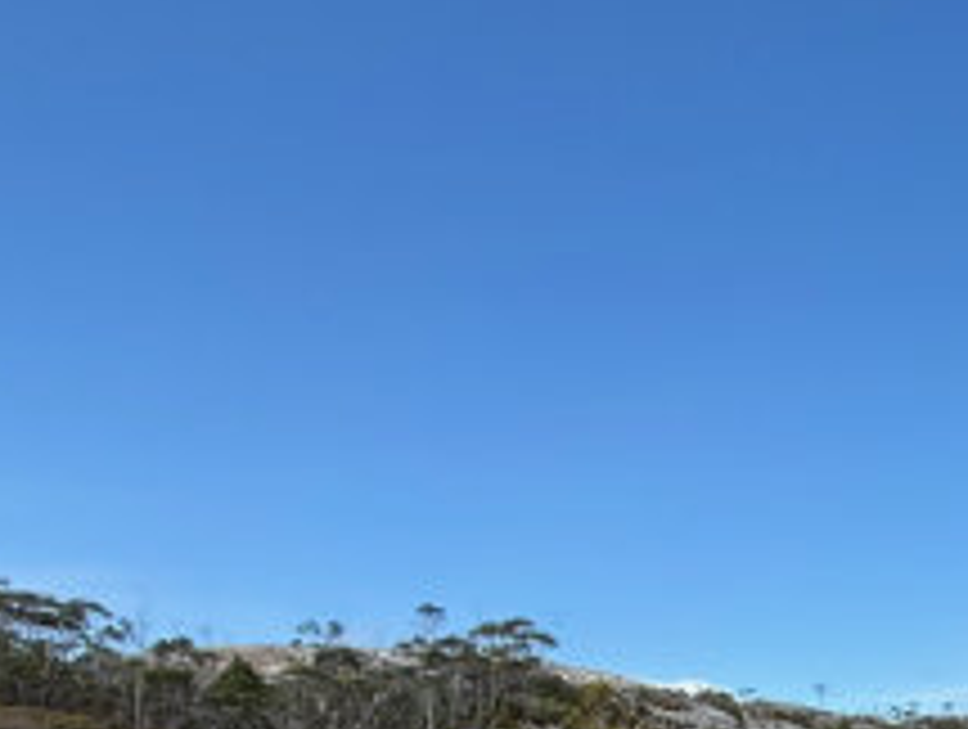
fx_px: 1457
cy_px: 954
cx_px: 1310
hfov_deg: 28.8
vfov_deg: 24.5
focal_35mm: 52
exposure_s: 1/1235
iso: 50
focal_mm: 2.2
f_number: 2.2
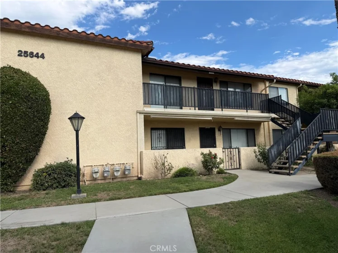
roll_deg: +1.9
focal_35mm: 24
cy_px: 126
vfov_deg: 56.8
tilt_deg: +3.9
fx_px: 234
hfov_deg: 71.6
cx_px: 169
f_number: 1.78
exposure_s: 1/3759
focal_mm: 6.76
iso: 80
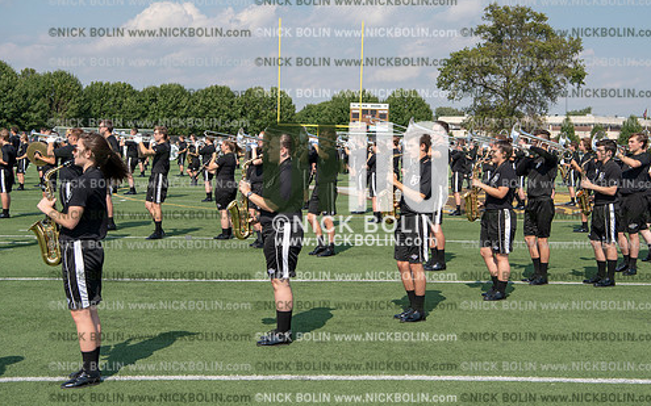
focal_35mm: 55
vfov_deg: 23.5
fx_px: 975
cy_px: 185
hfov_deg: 36.9
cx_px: 355
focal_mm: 46
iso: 200
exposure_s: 1/1250
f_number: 5.6
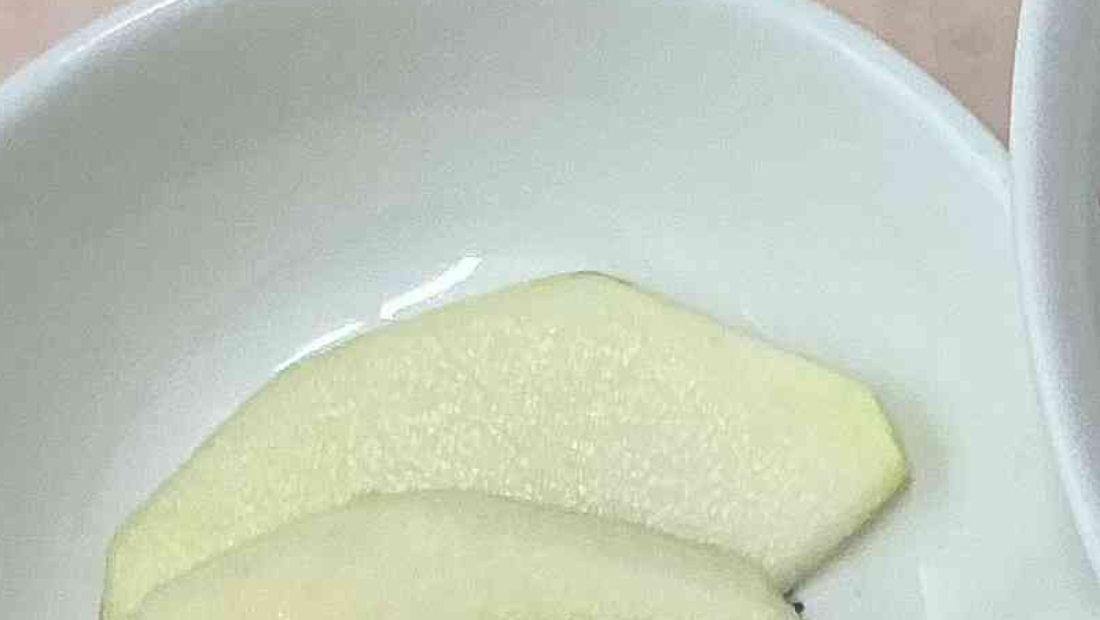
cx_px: 1322
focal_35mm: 159
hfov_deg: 13.2
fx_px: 4639
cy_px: 1338
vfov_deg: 7.3
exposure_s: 1/120
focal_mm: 3
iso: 40
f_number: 1.8
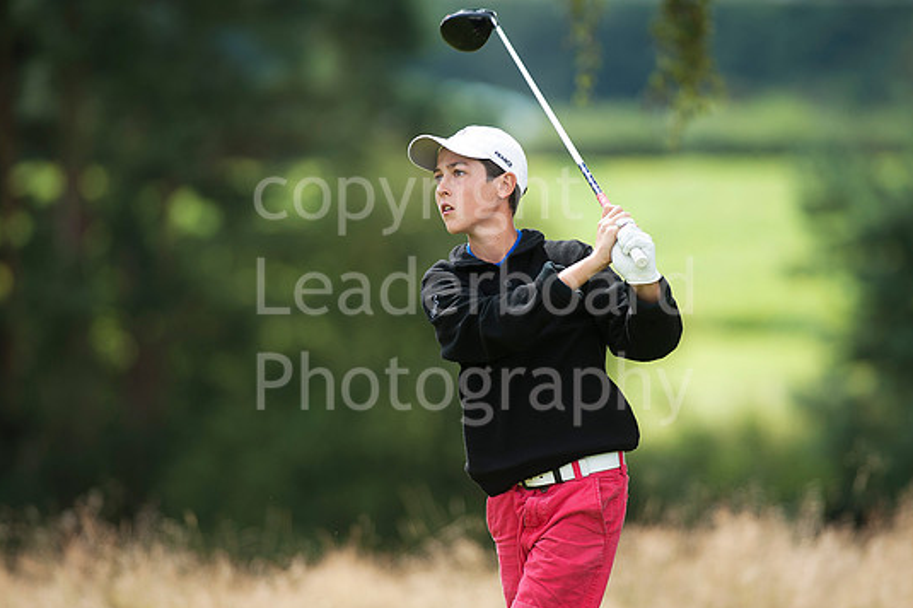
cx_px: 478
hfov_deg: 6.3
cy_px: 302
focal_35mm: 325
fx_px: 8237
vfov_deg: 4.2
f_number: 4
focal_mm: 300
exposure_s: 1/2500
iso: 400
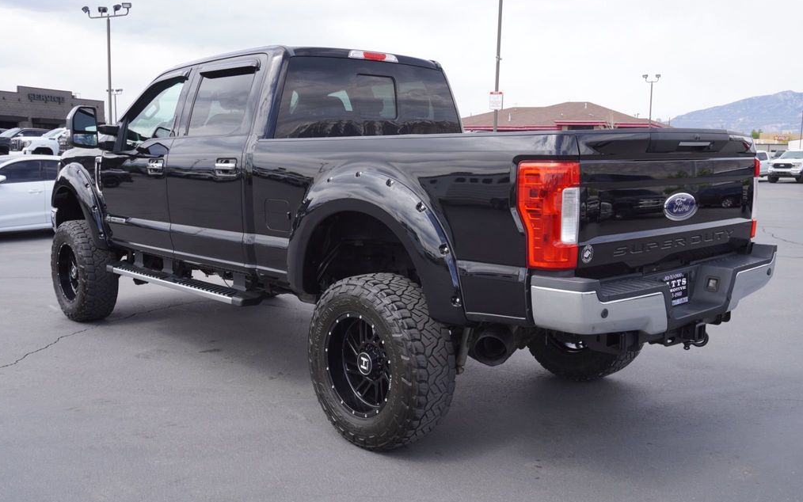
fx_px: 777
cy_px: 259
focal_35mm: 36
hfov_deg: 54.6
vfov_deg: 35.8
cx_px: 398
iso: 100
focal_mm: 23
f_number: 6.3
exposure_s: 1/160
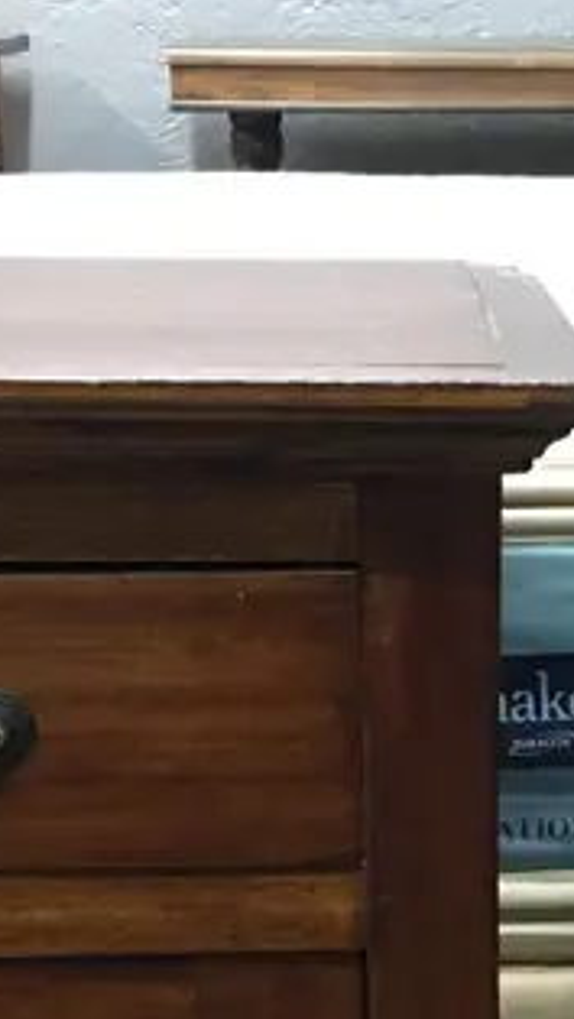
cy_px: 1077
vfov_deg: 20.0
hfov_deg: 11.6
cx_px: 652
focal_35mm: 103
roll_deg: -1.5
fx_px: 2783
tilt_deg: -18.8
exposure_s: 1/10
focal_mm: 4.15
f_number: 2.2
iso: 80
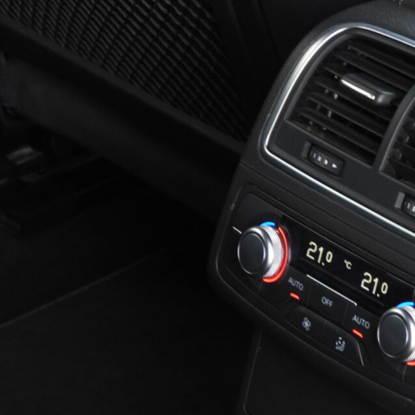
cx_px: 375
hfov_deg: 9.1
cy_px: 269
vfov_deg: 9.2
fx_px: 2591
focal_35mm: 191
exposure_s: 1/60
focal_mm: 20.7
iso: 250
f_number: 4
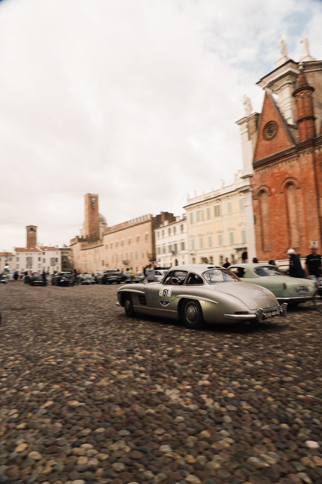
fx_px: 322
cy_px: 242
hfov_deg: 53.1
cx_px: 161
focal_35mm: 24
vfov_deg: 73.8
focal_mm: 24
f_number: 9
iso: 100
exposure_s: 1/40
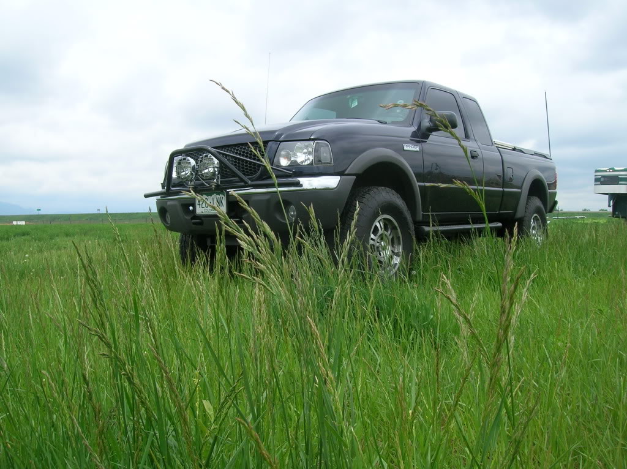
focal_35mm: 34
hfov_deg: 54.0
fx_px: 615
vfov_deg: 41.7
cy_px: 234
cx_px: 314
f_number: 4.9
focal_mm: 5.7
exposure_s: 1/348
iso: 50
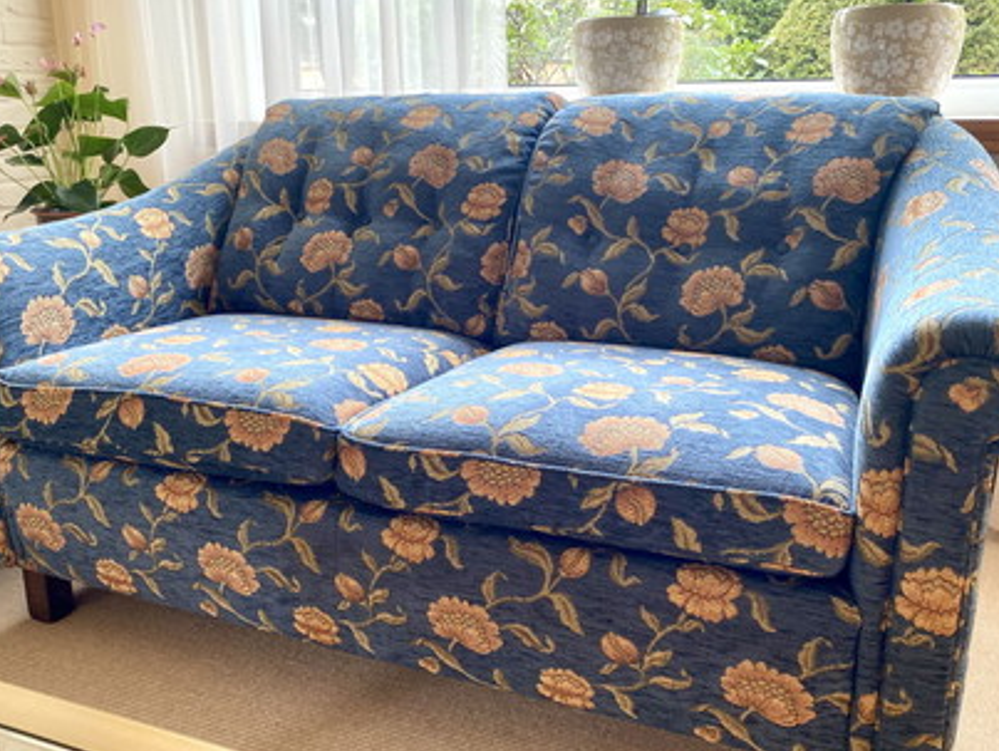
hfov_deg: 55.3
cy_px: 374
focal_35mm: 33
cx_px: 508
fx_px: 953
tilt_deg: -15.4
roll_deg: +1.0
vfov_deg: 43.0
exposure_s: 1/121
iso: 125
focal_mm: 4.25
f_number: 1.8
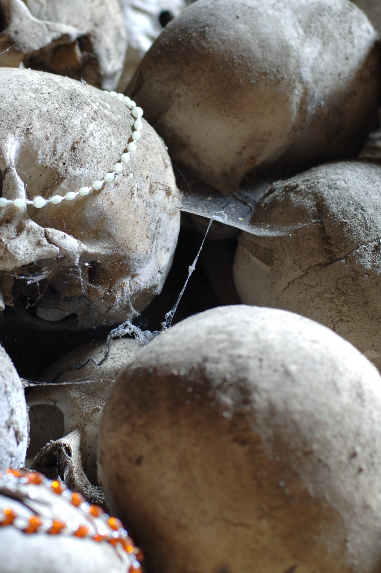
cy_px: 220
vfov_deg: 17.6
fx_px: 1846
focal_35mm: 116
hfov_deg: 11.7
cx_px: 88
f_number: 2.8
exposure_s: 1/2.5
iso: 100
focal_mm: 50
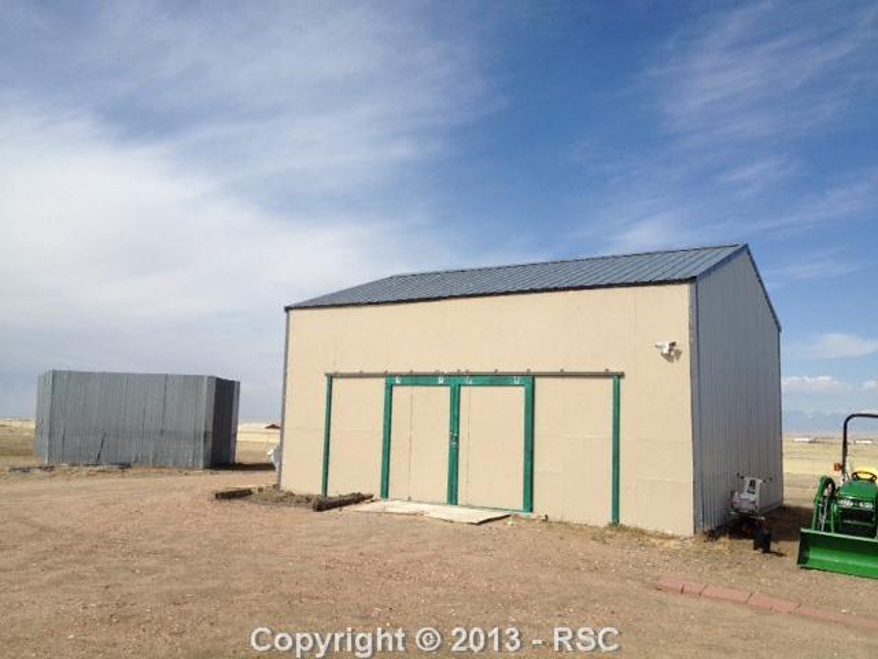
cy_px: 330
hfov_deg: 52.6
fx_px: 888
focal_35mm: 35
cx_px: 439
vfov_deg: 40.7
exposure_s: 1/2762
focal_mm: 4.28
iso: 50
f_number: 2.4
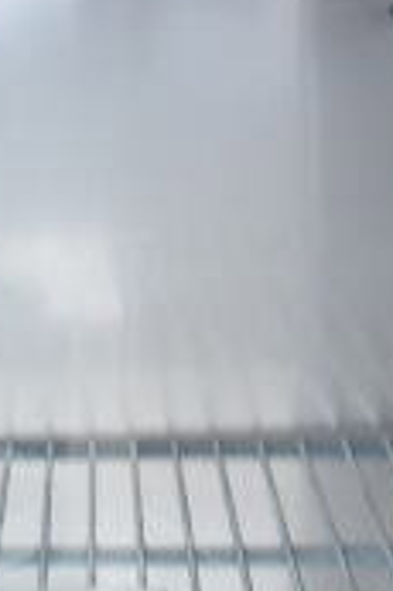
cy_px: 499
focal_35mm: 143
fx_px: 2346
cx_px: -157
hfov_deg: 9.4
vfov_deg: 14.3
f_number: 3.5
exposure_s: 1/30
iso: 2500
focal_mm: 18
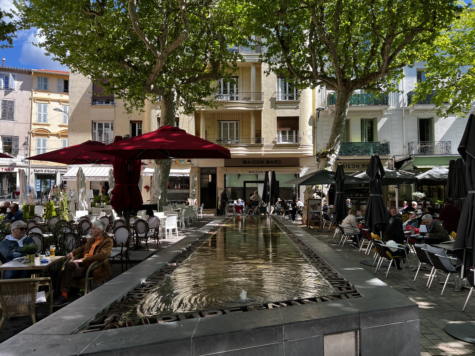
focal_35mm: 26
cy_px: 178
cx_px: 238
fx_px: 357
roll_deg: +0.5
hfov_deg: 67.3
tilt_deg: +3.2
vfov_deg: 53.1
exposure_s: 1/769
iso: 50
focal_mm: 5.7
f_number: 1.5
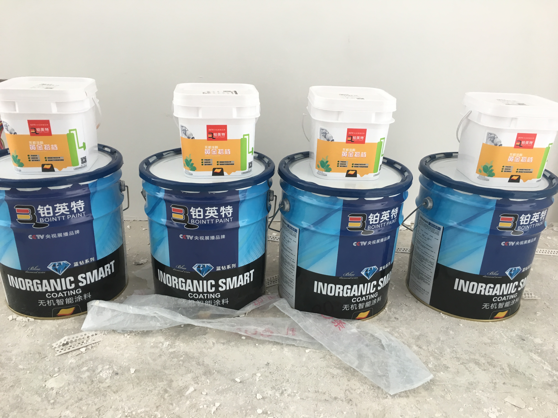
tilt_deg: -22.9
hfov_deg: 61.7
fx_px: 467
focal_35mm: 29
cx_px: 279
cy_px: 209
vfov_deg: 48.2
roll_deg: -1.7
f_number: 2.2
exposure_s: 1/33
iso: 40
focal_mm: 4.15
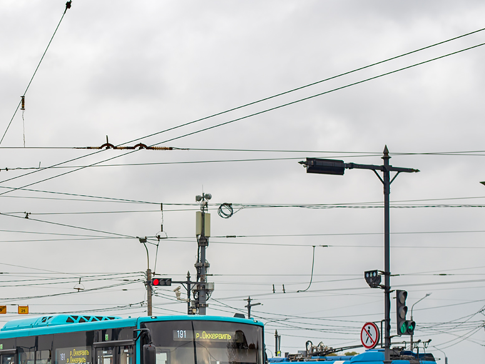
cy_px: 310
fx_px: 1304
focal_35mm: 93
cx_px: 73
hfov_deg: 20.7
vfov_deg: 15.8
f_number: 6.3
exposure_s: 1/400
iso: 160
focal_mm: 50
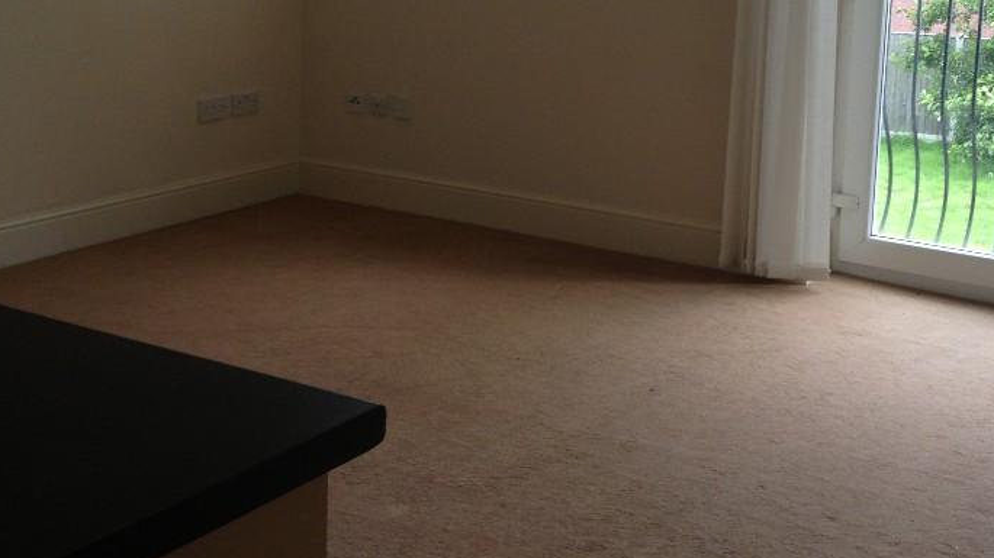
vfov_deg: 20.7
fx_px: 1502
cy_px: 81
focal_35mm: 57
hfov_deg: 36.6
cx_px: 566
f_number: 2.4
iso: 50
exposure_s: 1/60
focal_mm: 4.28
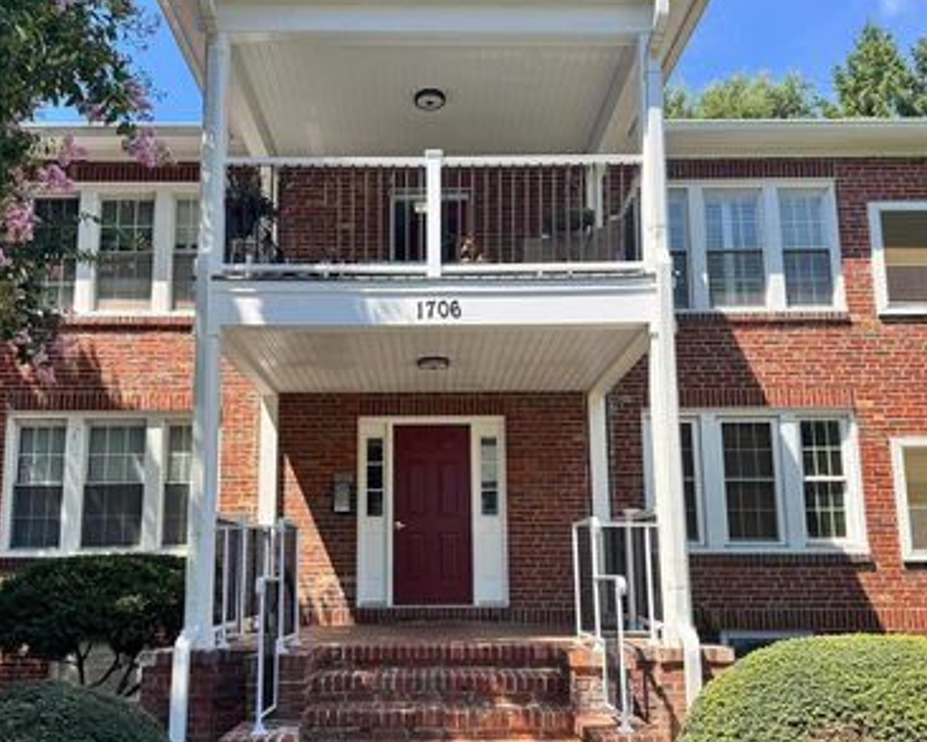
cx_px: 426
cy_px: 439
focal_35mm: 32
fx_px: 878
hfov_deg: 55.6
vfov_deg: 45.6
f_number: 1.78
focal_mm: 6.76
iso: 80
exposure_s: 1/1366
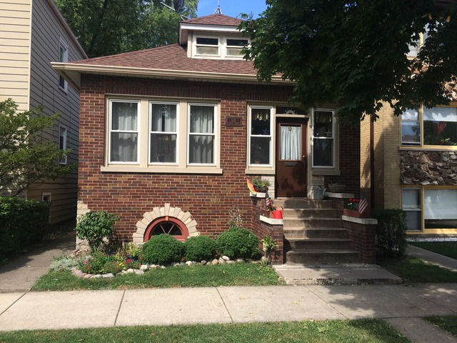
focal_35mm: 29
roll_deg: +0.0
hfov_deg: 61.7
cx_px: 228
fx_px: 383
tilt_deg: +2.2
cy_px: 172
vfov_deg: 48.2
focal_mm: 4.15
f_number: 2.2
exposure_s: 1/1282
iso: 32
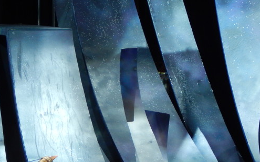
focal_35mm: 204
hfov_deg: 10.3
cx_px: 137
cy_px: 94
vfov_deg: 6.4
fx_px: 1445
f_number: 4.4
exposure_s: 1/30
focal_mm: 16.6
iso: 220
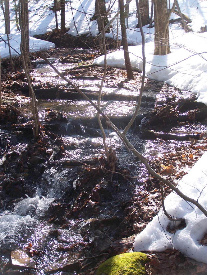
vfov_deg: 30.3
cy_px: 138
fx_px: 510
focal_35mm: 64
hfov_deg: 22.9
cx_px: 104
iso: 80
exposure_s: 1/320
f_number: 3.2
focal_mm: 10.7
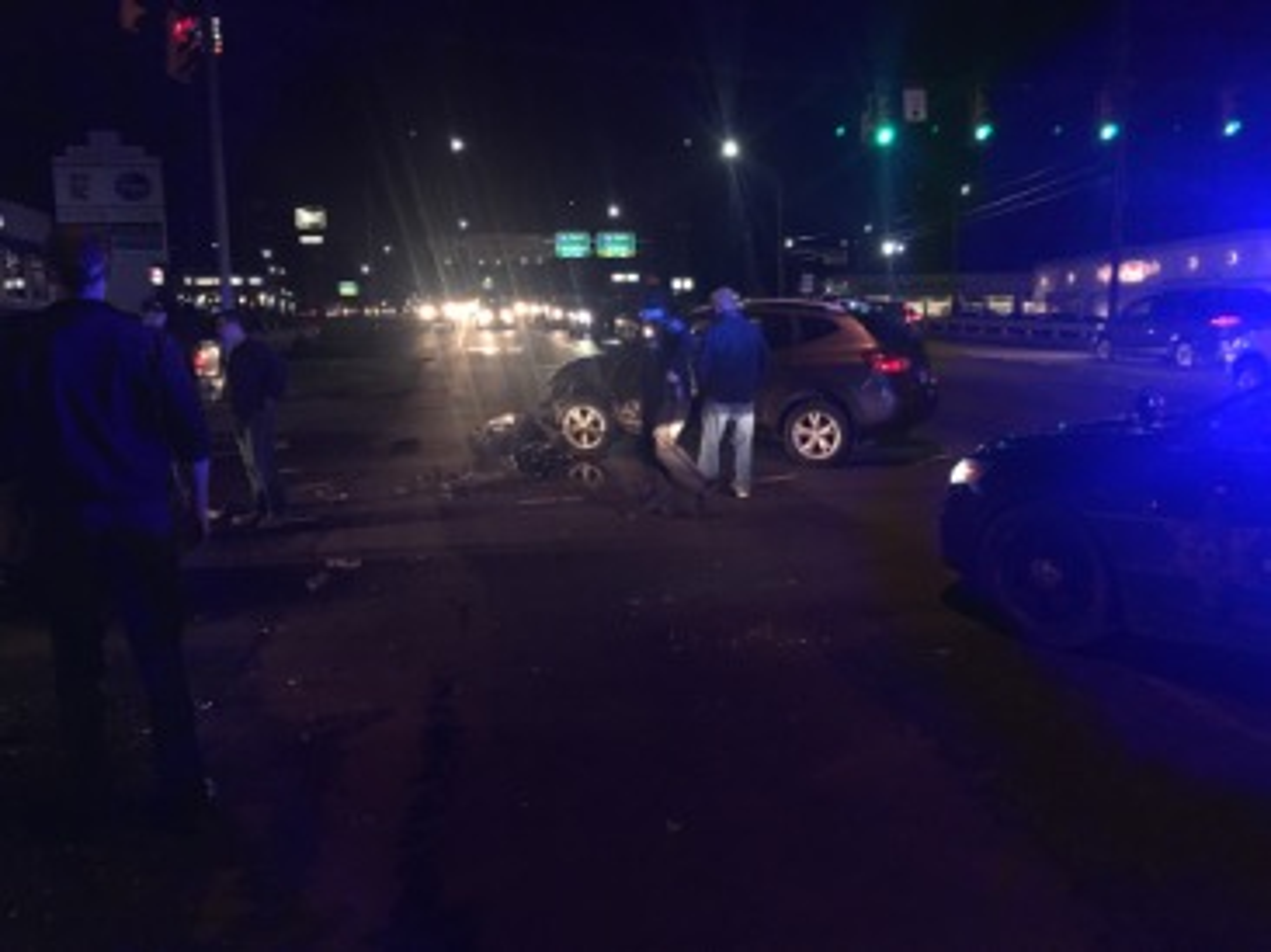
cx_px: 636
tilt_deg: -5.6
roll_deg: +2.0
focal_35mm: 29
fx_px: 1064
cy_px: 476
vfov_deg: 48.2
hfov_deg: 61.7
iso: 160
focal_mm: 4.15
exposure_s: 1/30
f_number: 2.2
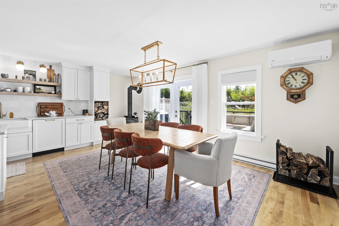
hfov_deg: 104.3
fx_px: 132
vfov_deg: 81.2
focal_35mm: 14
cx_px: 170
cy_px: 113
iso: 400
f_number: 11
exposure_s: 1/30
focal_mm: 14
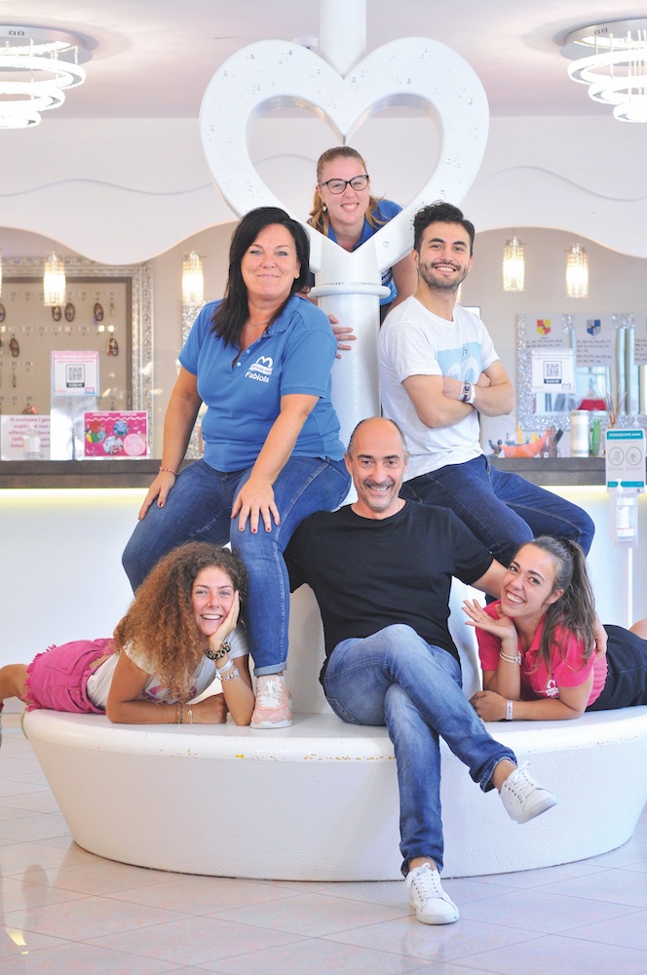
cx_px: 324
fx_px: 2027
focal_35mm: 75
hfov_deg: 18.1
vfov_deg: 27.0
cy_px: 488
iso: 720
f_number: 3.5
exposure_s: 1/125
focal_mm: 50
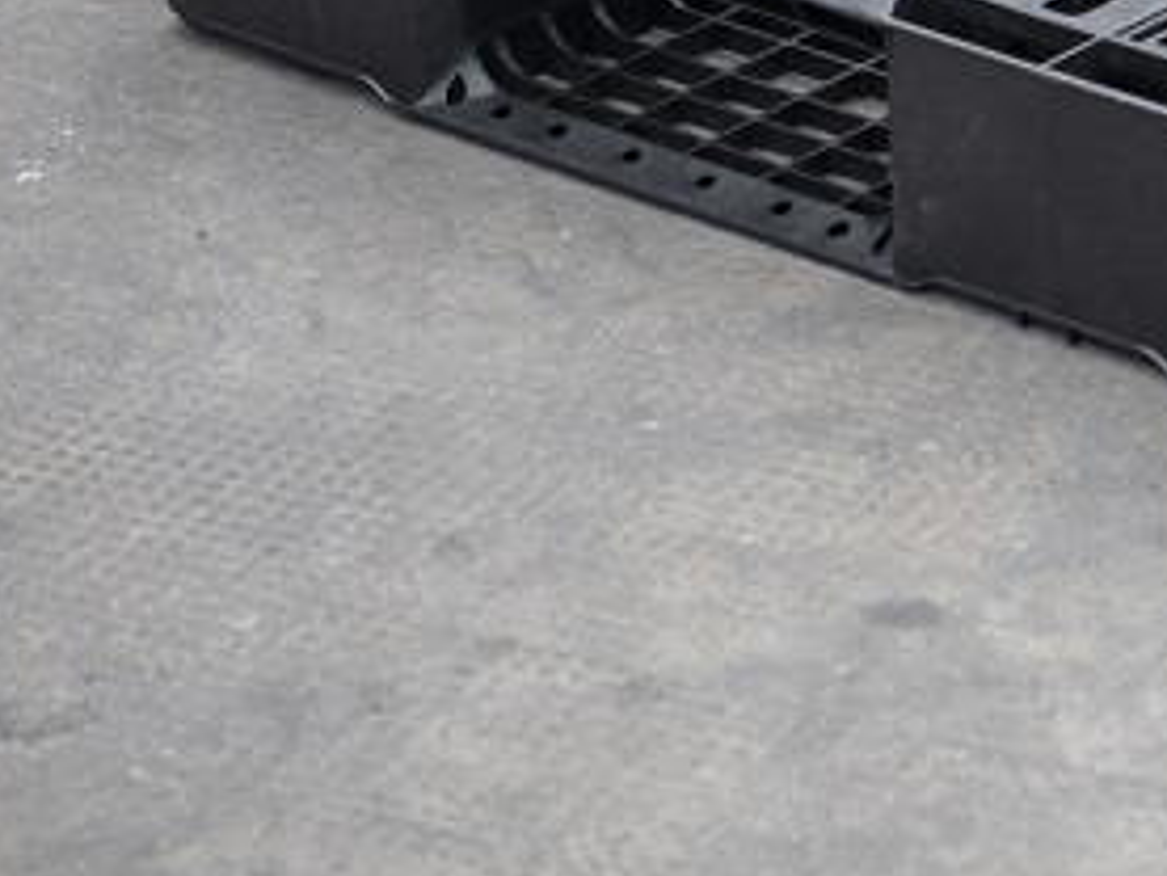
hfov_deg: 8.8
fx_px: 7353
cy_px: -274
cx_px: 1774
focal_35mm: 218
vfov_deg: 6.8
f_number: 4.5
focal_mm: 70
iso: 200
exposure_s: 1/200
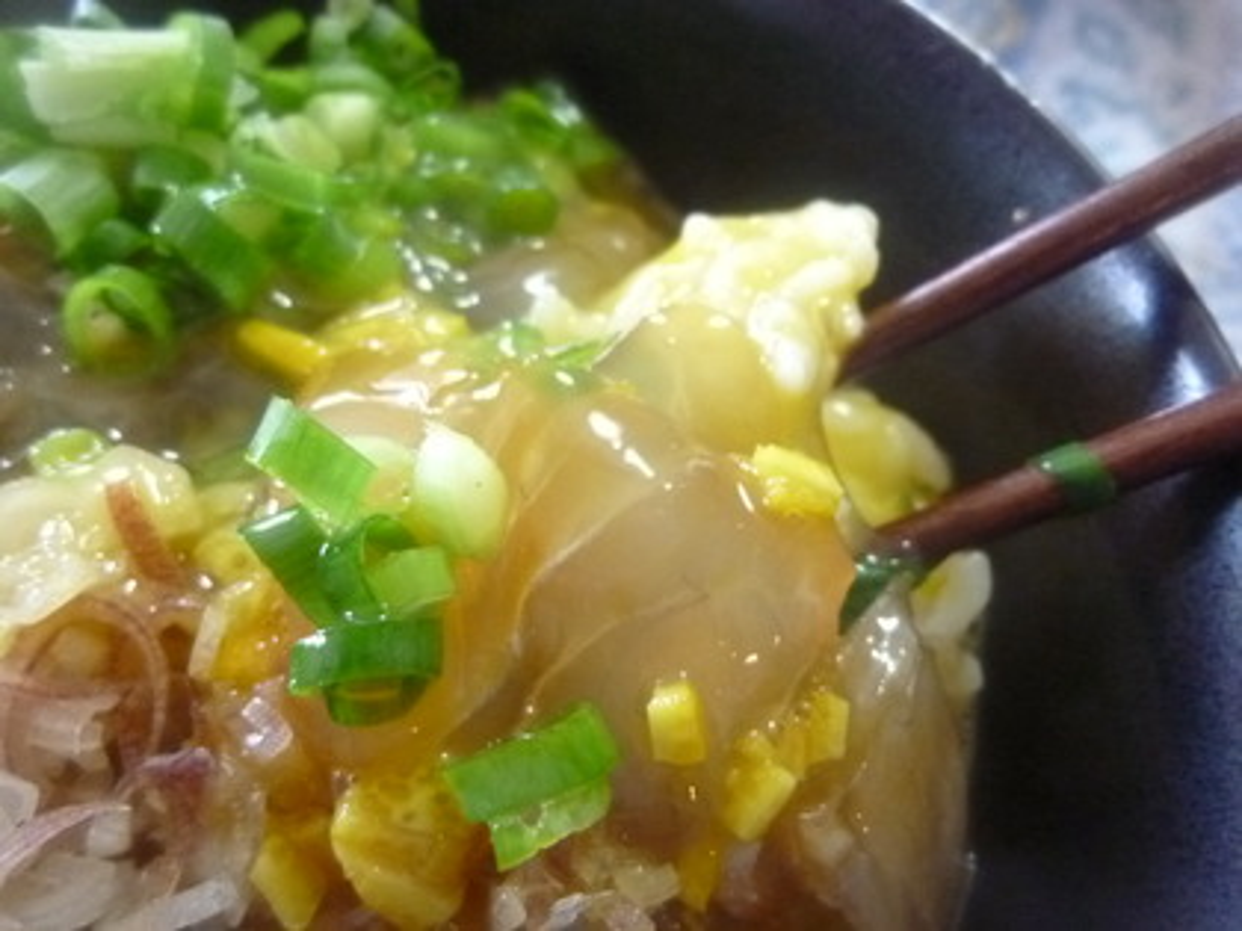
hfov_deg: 69.4
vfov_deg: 54.9
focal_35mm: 25
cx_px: 621
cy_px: 466
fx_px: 897
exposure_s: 1/30
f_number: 3.3
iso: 800
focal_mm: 4.5
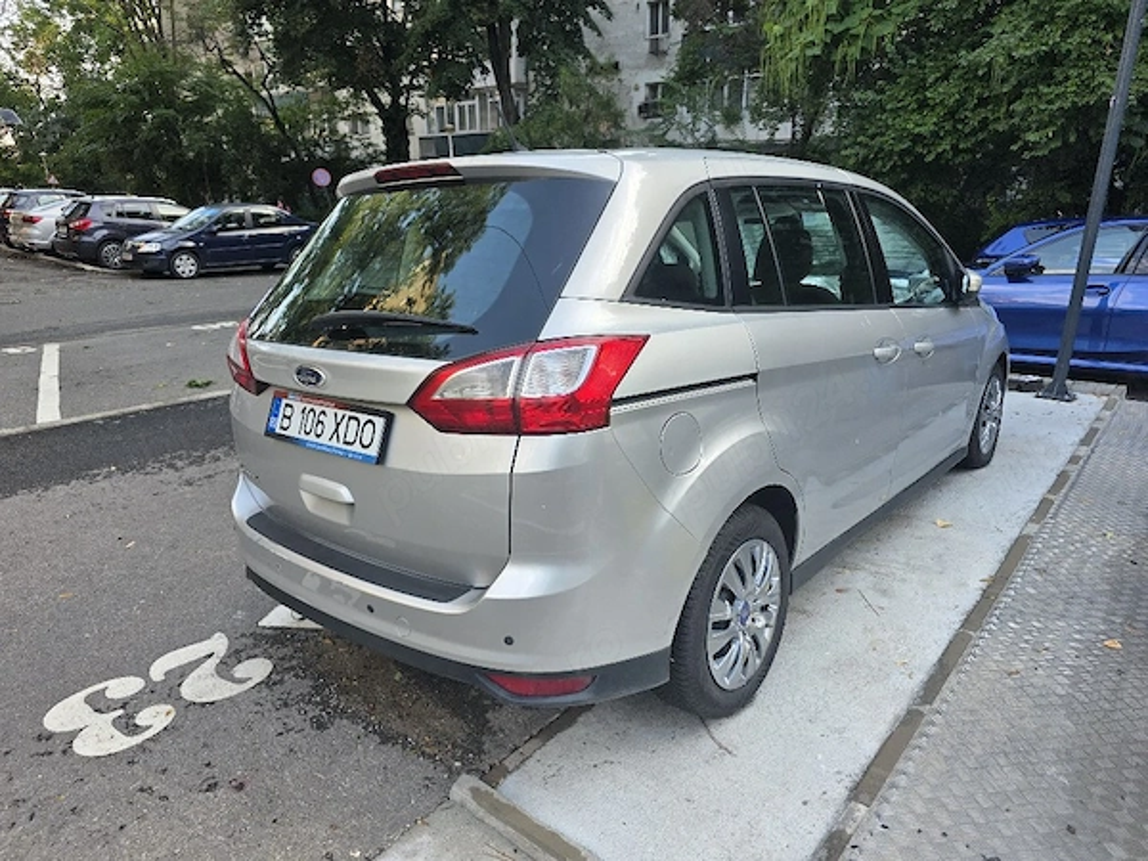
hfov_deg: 73.9
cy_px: 430
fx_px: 763
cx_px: 574
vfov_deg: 58.9
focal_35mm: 23
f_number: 1.7
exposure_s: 1/182
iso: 40
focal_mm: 6.3
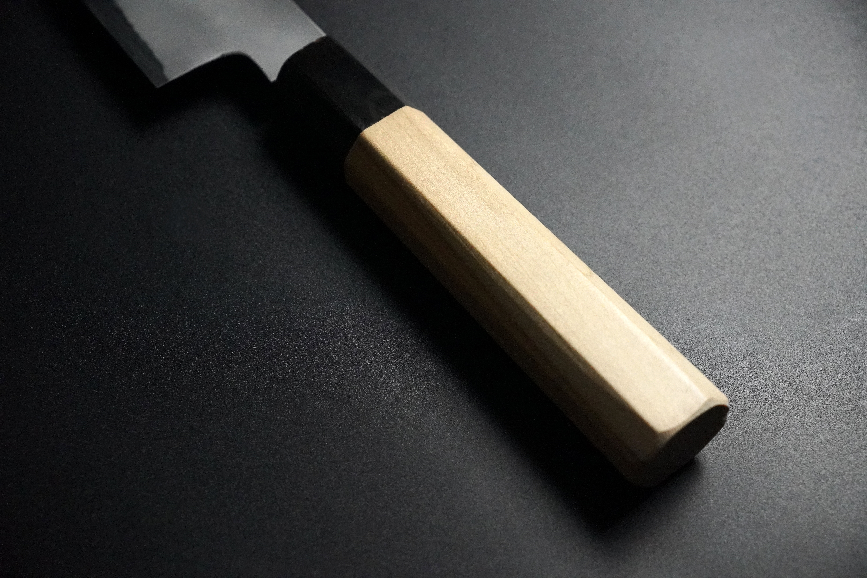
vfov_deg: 23.5
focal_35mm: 58
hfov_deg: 34.6
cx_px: 434
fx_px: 1391
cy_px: 289
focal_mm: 38.5
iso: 6400
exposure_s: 1/160
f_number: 5
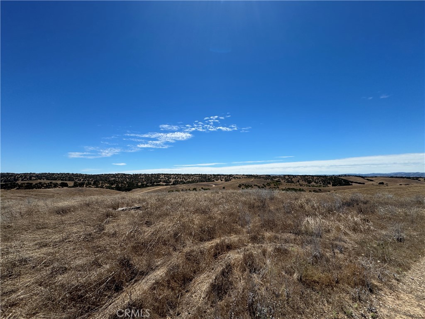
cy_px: 160
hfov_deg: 102.1
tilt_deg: +5.0
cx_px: 212
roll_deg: +0.6
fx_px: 172
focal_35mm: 14
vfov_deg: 85.7
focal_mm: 2.22
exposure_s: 1/3546
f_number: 2.2
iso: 50
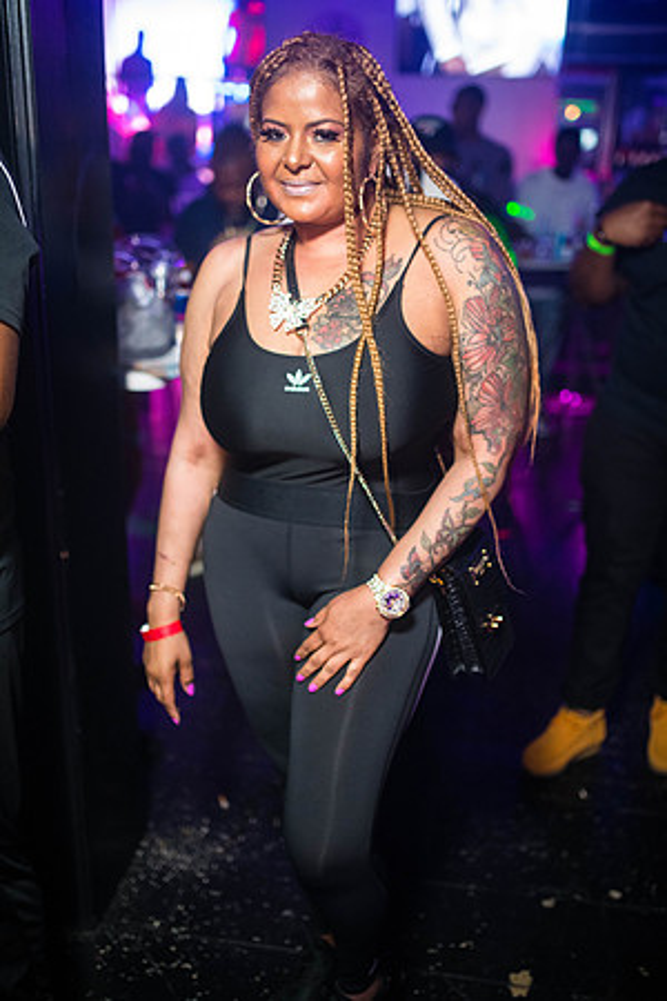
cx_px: 334
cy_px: 500
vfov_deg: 54.4
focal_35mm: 35
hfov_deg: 37.9
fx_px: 973
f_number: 1.8
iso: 2500
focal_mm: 35
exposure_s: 1/80
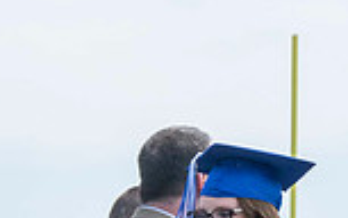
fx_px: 4548
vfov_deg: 2.7
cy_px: 290
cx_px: -134
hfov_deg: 4.4
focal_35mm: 479
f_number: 13
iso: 200
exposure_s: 1/250
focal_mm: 70
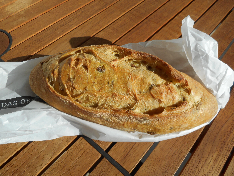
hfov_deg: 61.7
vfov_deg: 48.2
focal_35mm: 29
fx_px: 196
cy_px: 88
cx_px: 117
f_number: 4
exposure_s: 1/1000
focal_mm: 5.2
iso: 80
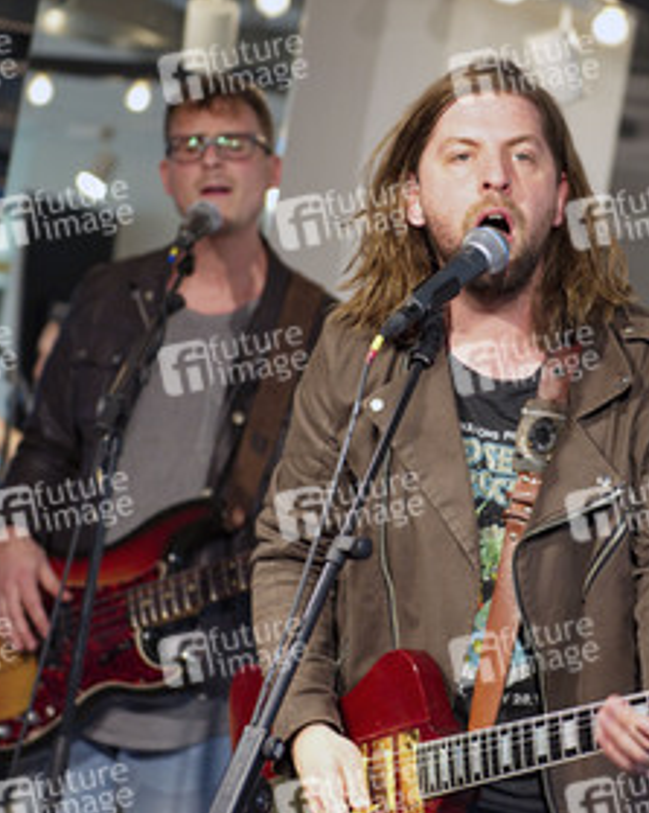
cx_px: 562
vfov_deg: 18.1
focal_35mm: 106
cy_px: 434
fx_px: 2546
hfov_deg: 14.4
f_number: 3.5
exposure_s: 1/200
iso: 1600
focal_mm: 70
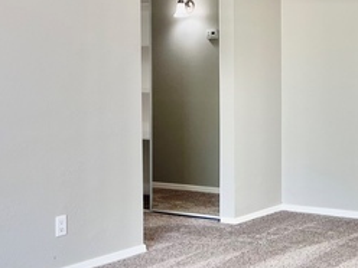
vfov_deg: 20.8
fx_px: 724
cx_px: 340
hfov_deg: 26.6
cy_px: 66
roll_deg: +0.4
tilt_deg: -0.5
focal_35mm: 70
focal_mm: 5.7
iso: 50
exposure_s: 1/171
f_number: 1.5
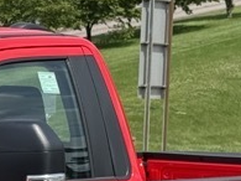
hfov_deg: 7.7
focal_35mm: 252
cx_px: -127
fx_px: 1753
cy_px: 224
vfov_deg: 5.9
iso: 64
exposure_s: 1/2833
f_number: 1.78
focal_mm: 6.76
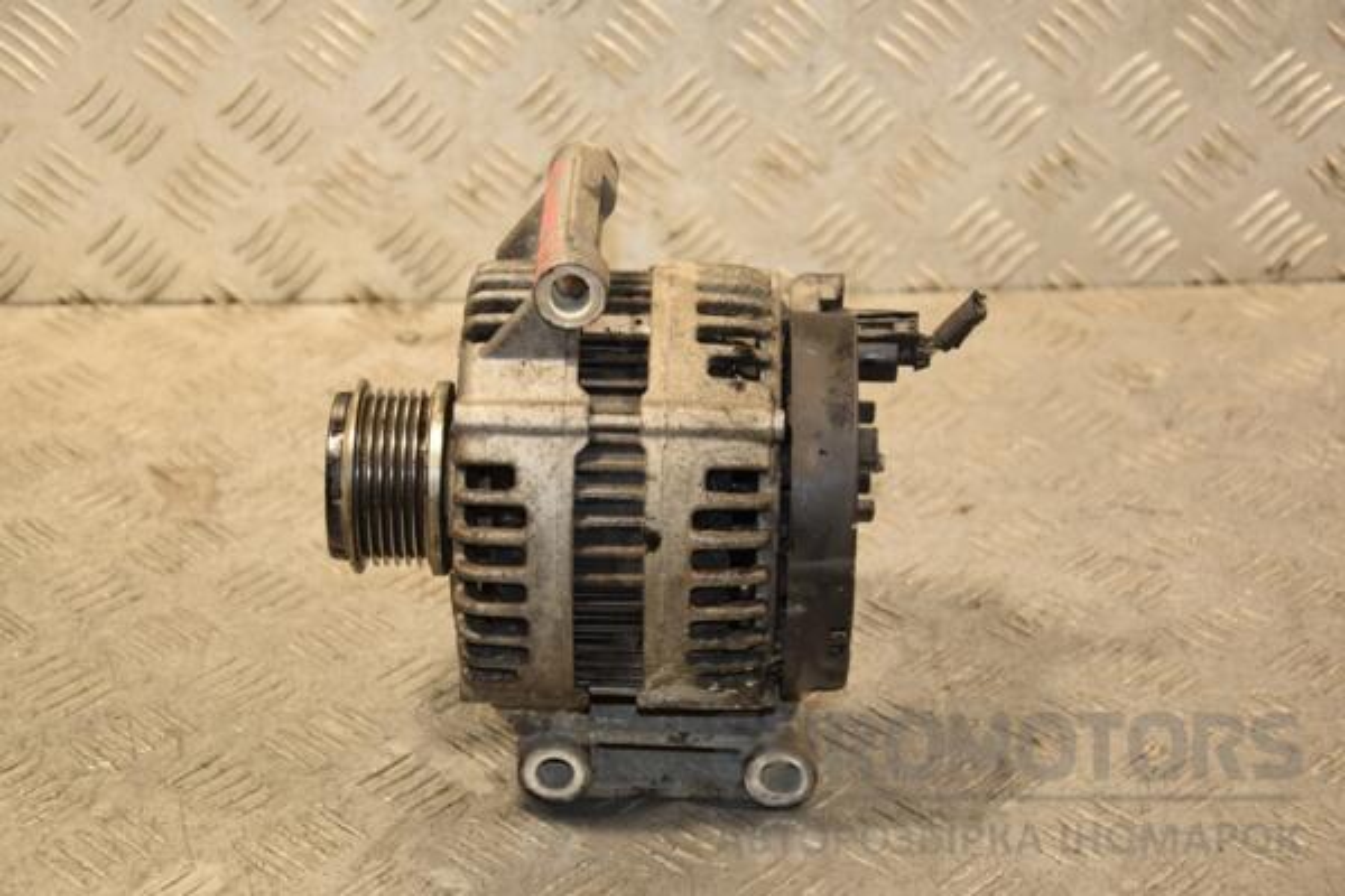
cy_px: 448
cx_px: 672
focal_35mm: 78
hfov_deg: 26.0
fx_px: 2914
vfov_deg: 17.5
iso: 800
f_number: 5
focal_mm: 52
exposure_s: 1/125
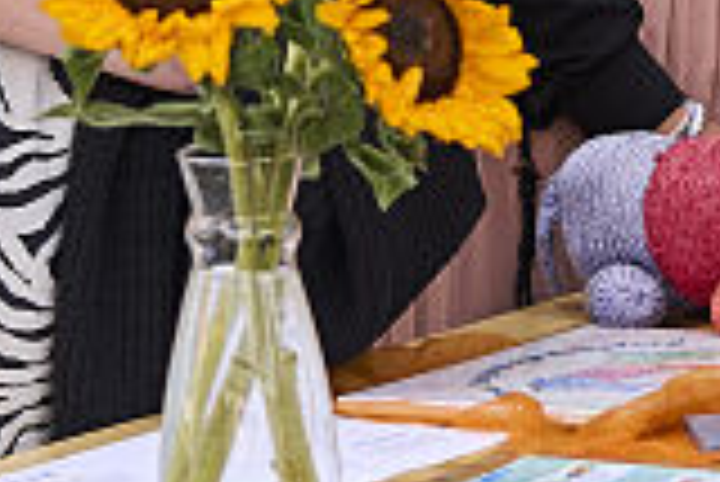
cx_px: 684
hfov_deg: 5.4
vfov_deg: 3.6
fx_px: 7647
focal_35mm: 382
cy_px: -268
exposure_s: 1/1000
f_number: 2.8
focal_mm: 50
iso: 250
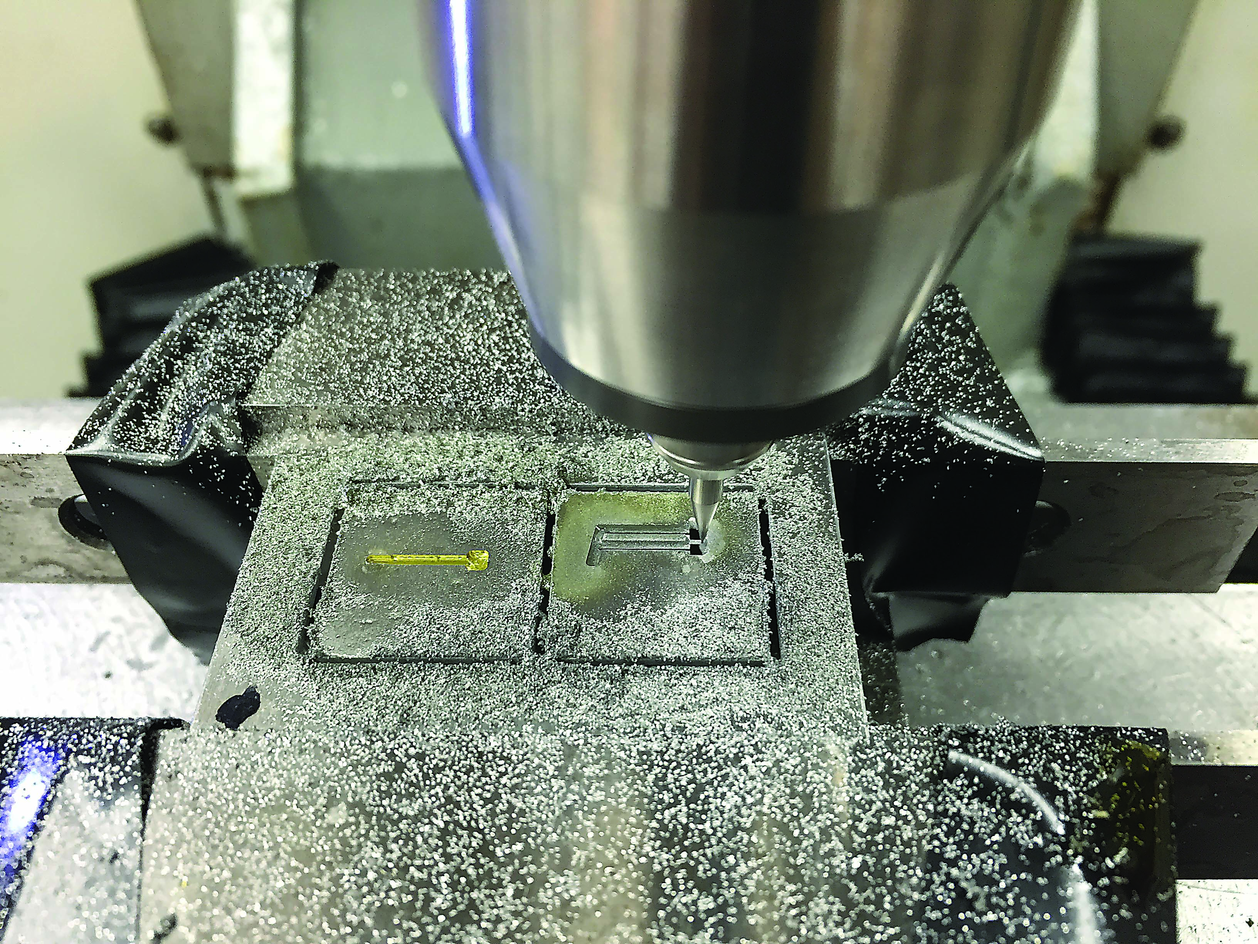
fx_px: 1054
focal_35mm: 29
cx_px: 629
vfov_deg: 48.2
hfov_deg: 61.7
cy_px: 472
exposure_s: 1/30
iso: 80
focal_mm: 4.15
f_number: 2.2
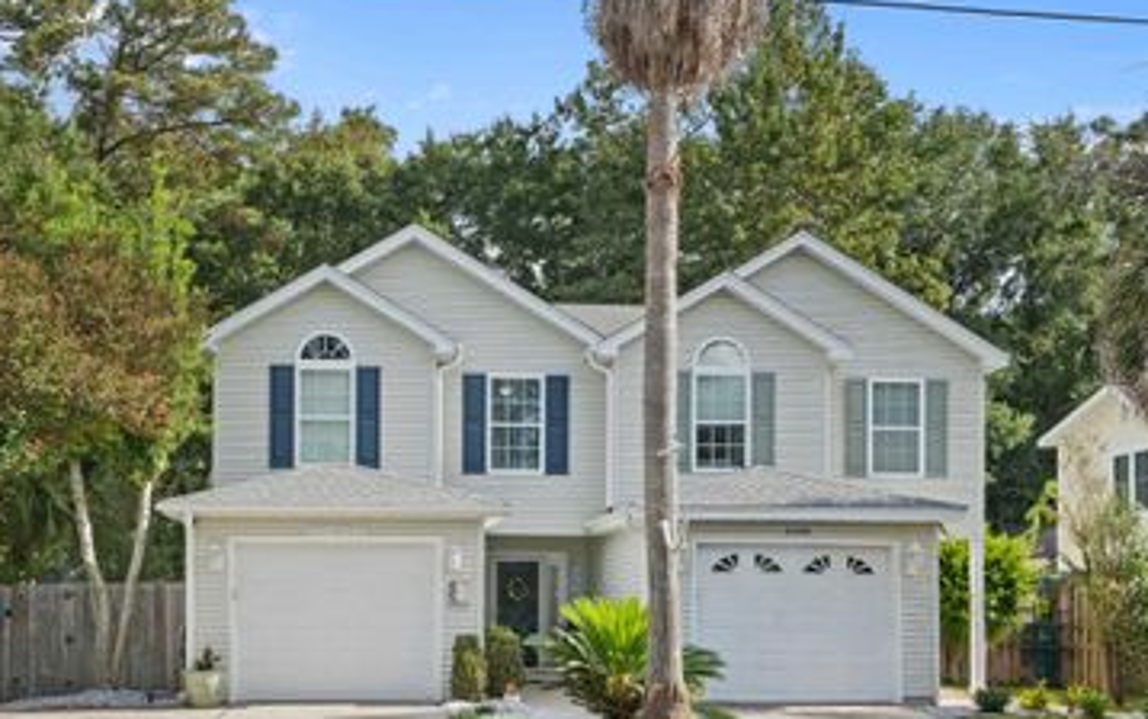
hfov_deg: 42.1
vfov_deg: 27.2
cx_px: 382
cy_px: 493
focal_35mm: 47
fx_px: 1471
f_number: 8
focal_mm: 33
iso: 320
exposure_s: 1/250
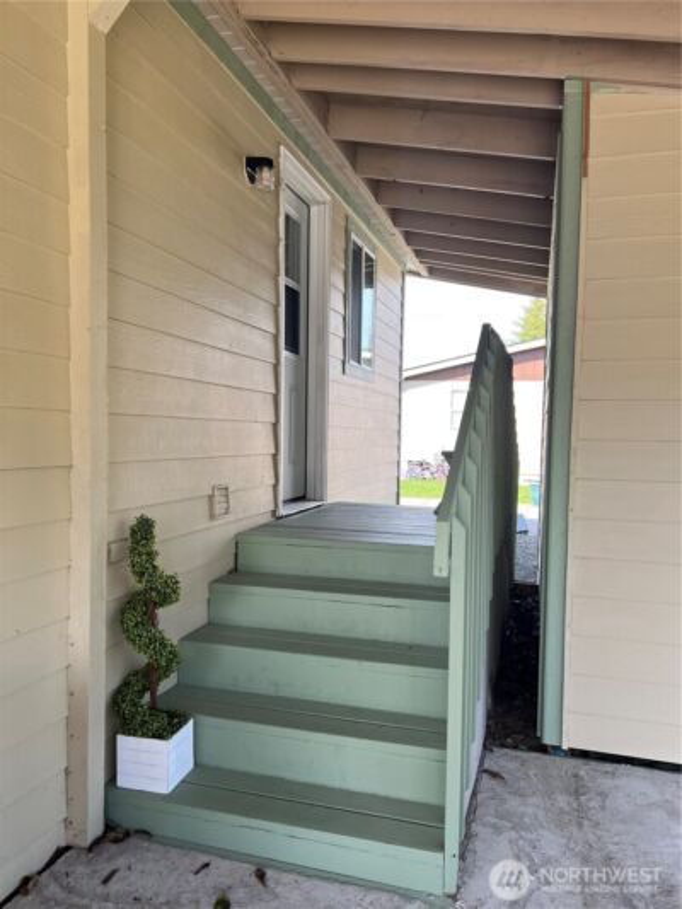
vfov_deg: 67.3
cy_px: 454
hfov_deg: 53.1
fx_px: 683
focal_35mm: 26
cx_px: 341
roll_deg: -0.1
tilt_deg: -1.6
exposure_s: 1/342
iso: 50
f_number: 1.5
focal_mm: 5.7
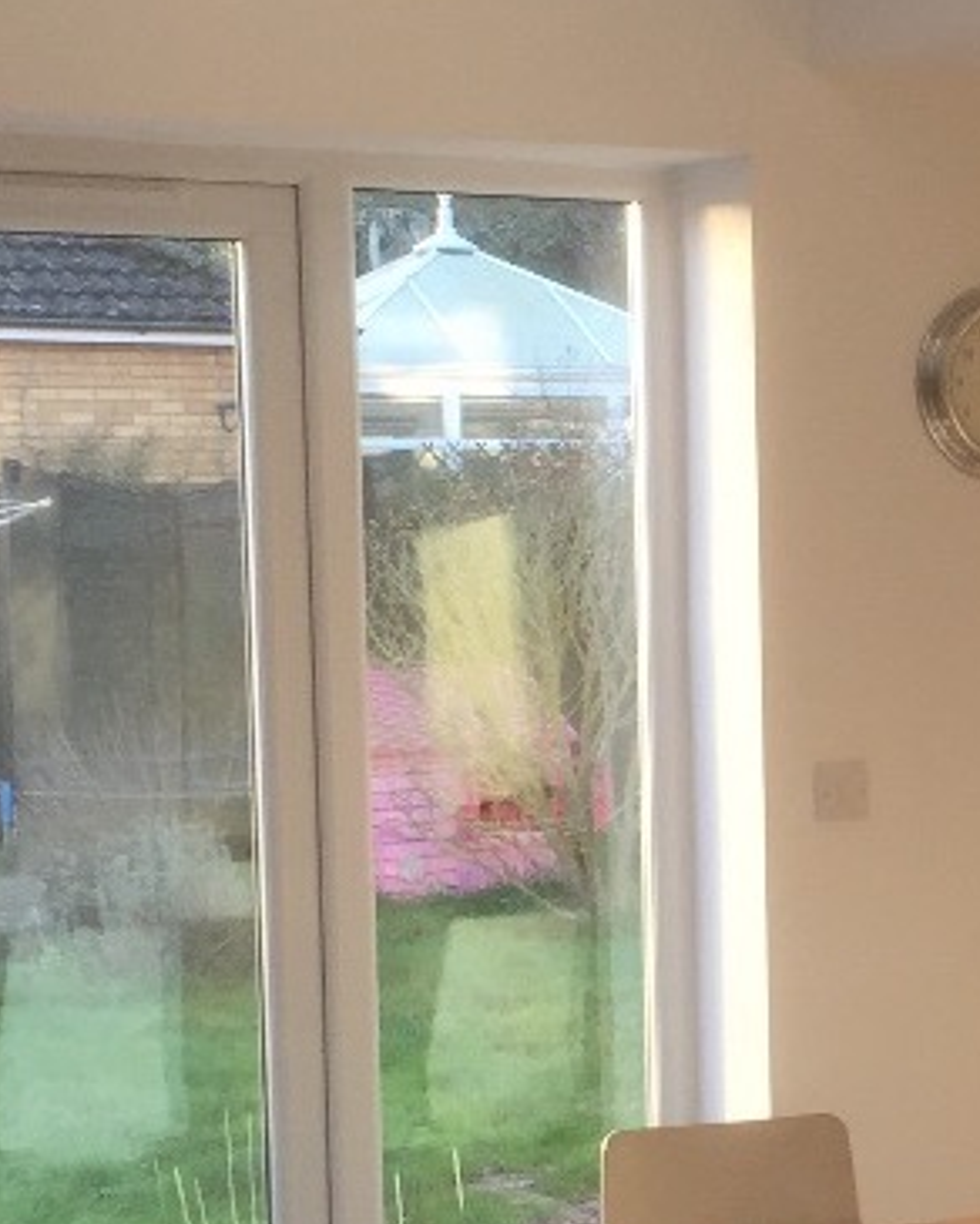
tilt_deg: -4.6
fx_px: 3372
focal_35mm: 93
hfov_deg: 16.2
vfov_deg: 20.4
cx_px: 1007
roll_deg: +0.7
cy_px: 922
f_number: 2.2
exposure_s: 1/100
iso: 50
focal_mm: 4.15
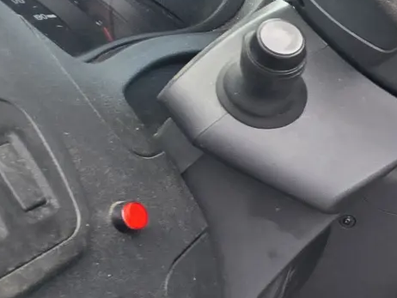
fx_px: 620
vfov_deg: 27.0
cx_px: 749
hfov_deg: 20.8
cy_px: 167
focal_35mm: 54
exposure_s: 1/155
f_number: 2.2
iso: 50
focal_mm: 2.2
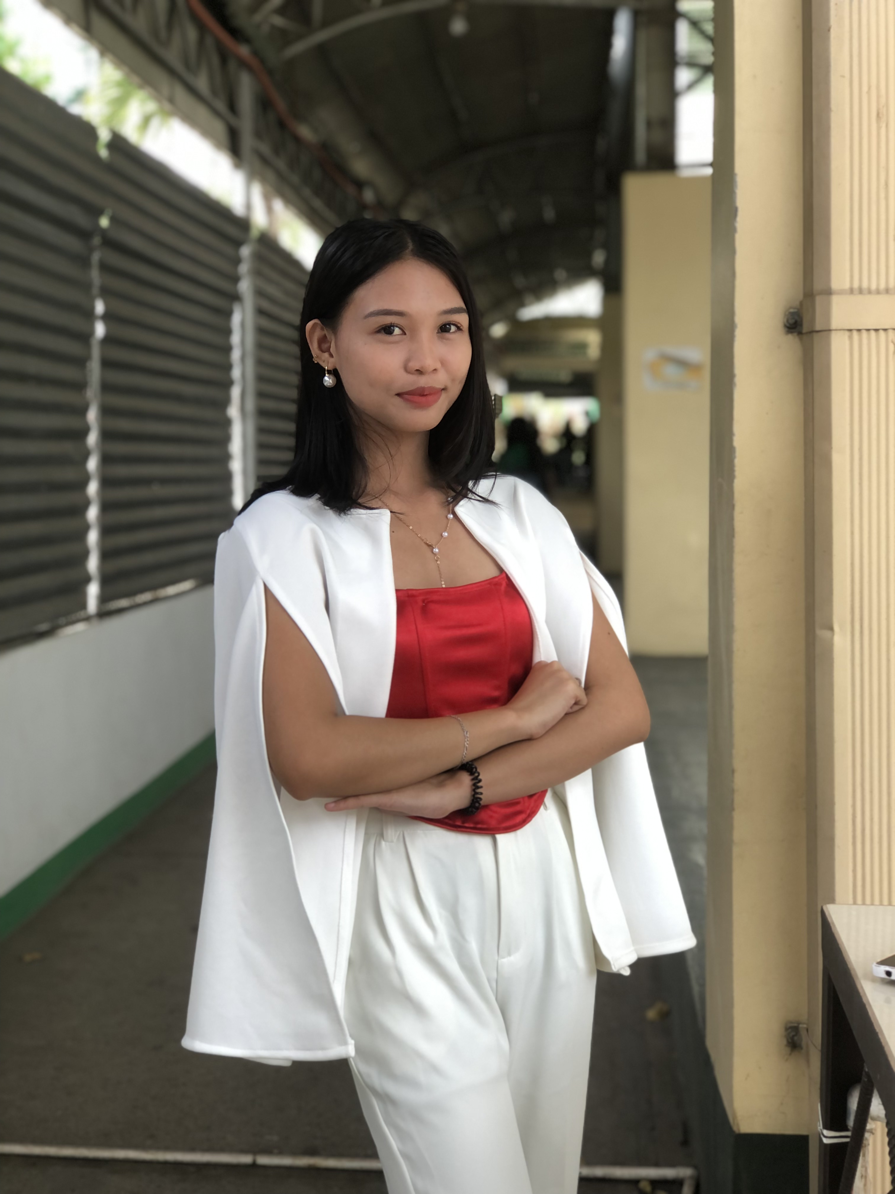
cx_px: 448
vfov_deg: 33.8
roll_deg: +0.4
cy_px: 597
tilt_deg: -3.0
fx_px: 1965
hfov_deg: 25.7
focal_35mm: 57
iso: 25
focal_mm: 6.6
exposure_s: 1/40
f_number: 2.8
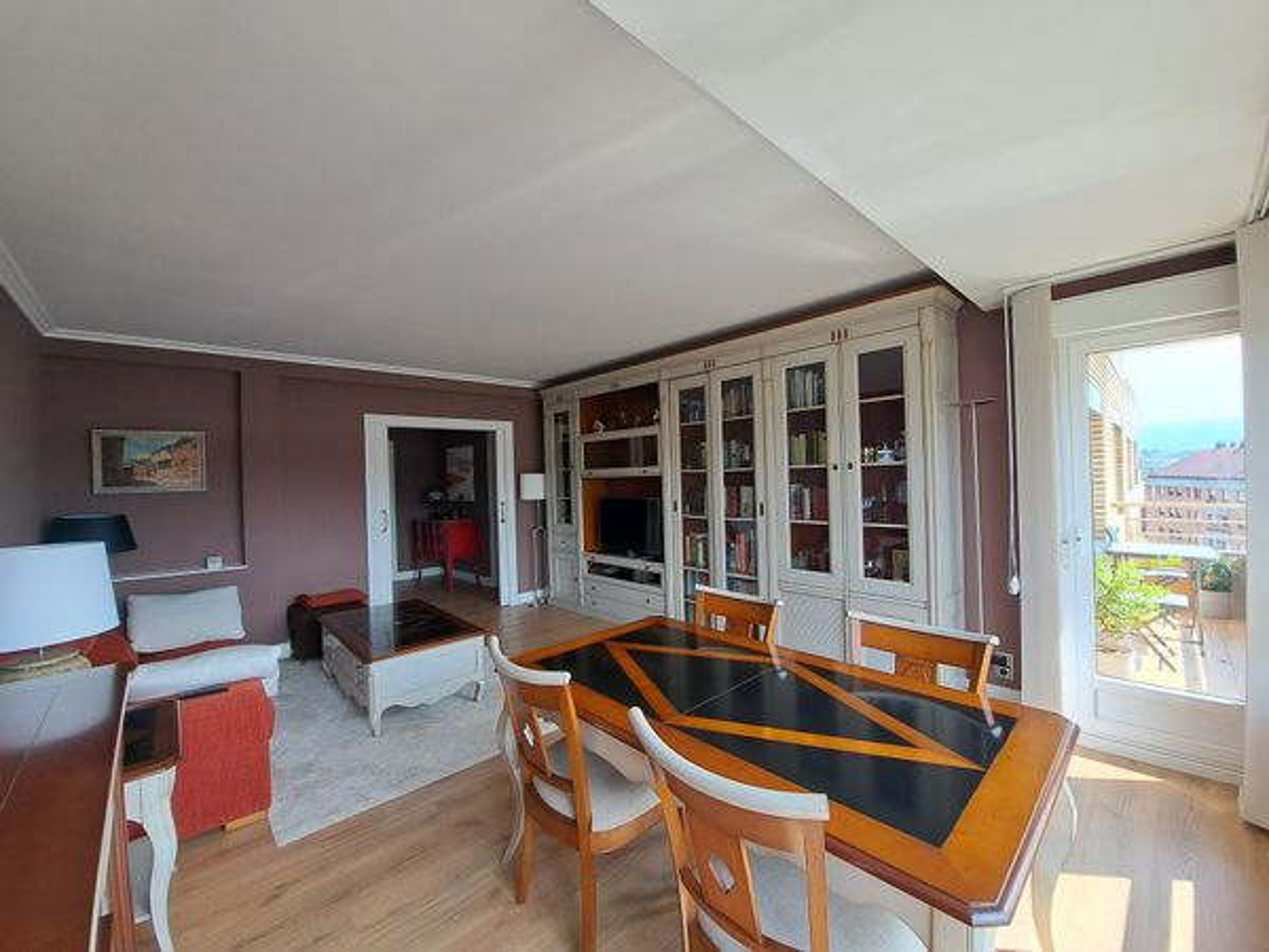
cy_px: 476
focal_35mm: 13
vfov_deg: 89.9
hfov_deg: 106.2
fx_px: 477
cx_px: 634
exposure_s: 1/100
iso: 50
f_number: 2.2
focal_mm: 1.74
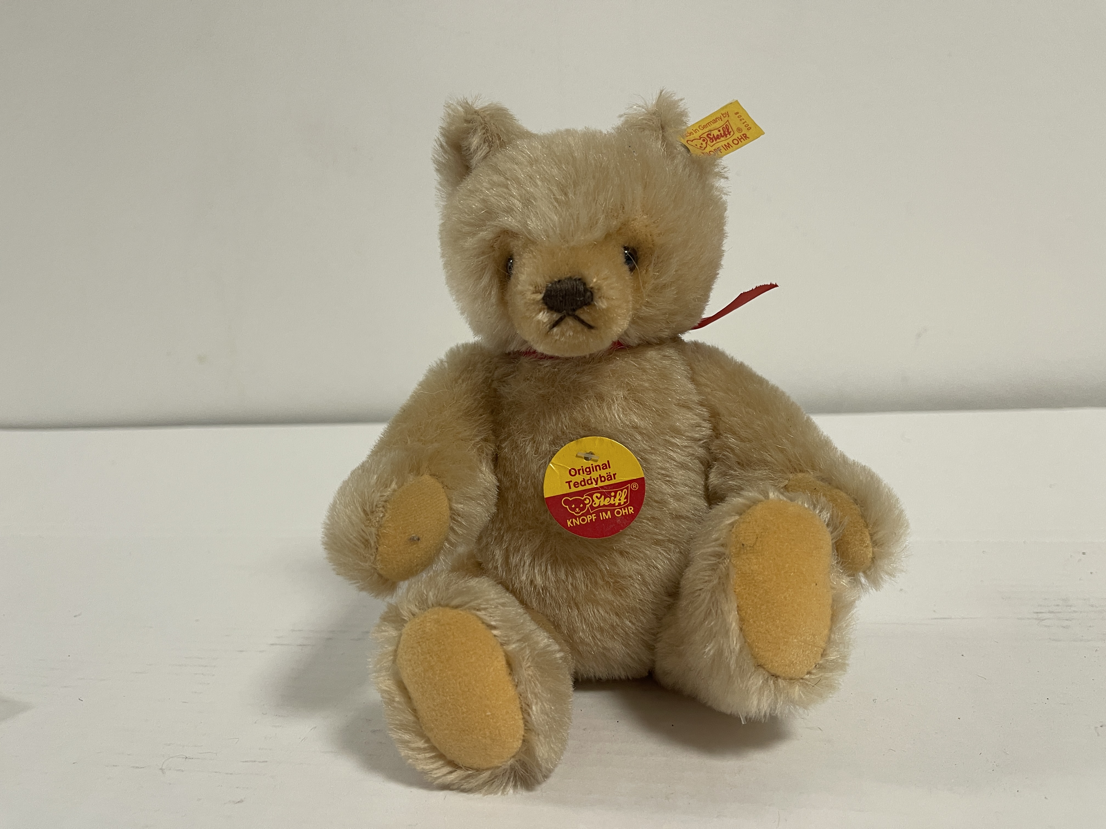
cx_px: 553
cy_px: 414
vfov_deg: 54.9
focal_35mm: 25
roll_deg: +2.3
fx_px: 799
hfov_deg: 69.4
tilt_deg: -9.6
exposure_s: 1/50
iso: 80
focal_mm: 5.1
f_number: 1.6
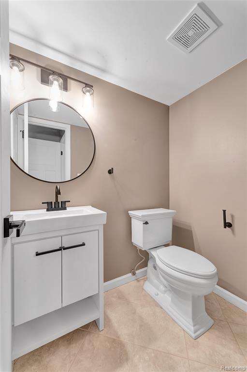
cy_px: 186
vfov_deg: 104.3
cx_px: 124
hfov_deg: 81.1
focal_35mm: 14
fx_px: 144
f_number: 9
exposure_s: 1/13
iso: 1600
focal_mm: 14
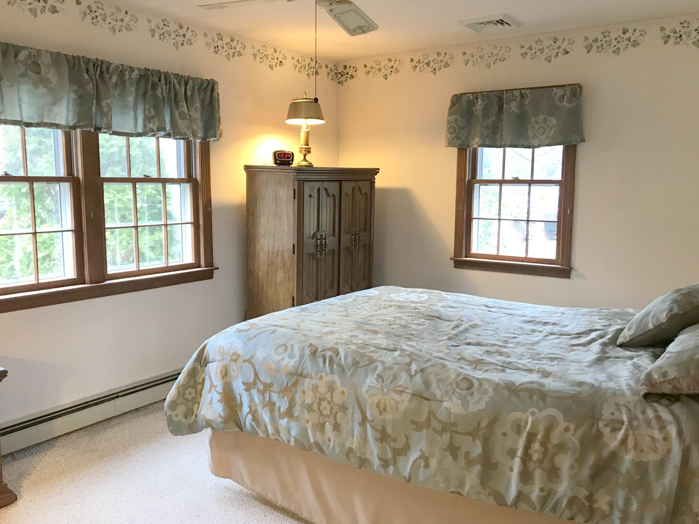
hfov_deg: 63.4
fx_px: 565
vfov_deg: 49.7
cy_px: 262
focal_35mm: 28
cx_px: 350
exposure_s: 1/15
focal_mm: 3.99
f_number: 1.8
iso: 40
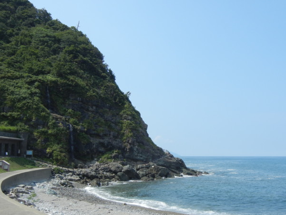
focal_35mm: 40
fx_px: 330
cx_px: 179
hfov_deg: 46.4
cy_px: 136
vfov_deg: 35.7
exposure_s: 1/377
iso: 160
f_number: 7
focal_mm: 5.4
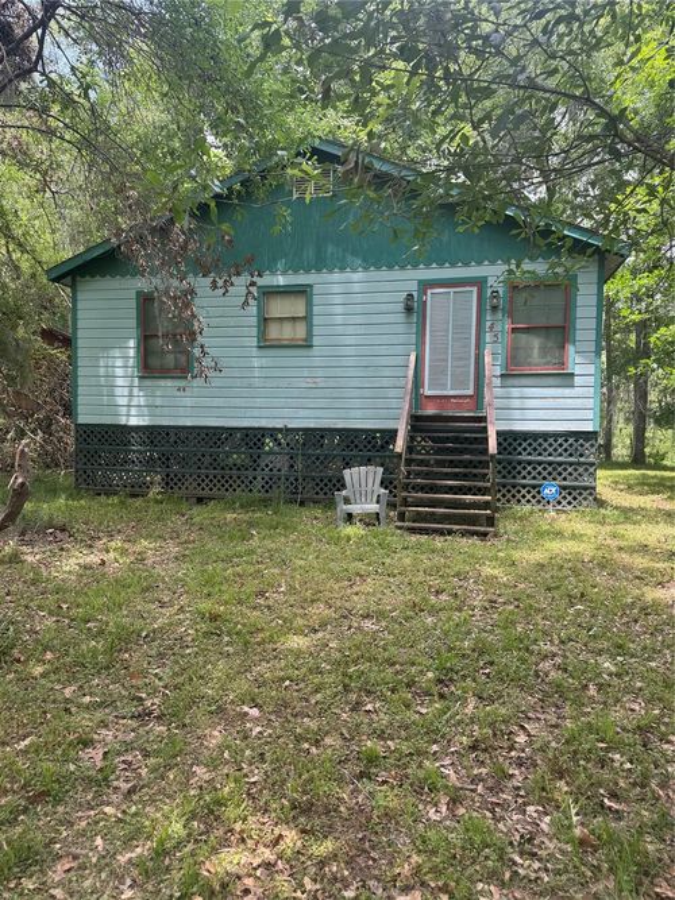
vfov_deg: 71.6
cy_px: 450
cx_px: 338
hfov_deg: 56.8
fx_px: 624
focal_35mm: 24
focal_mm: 6.76
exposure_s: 1/268
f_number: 1.78
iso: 64
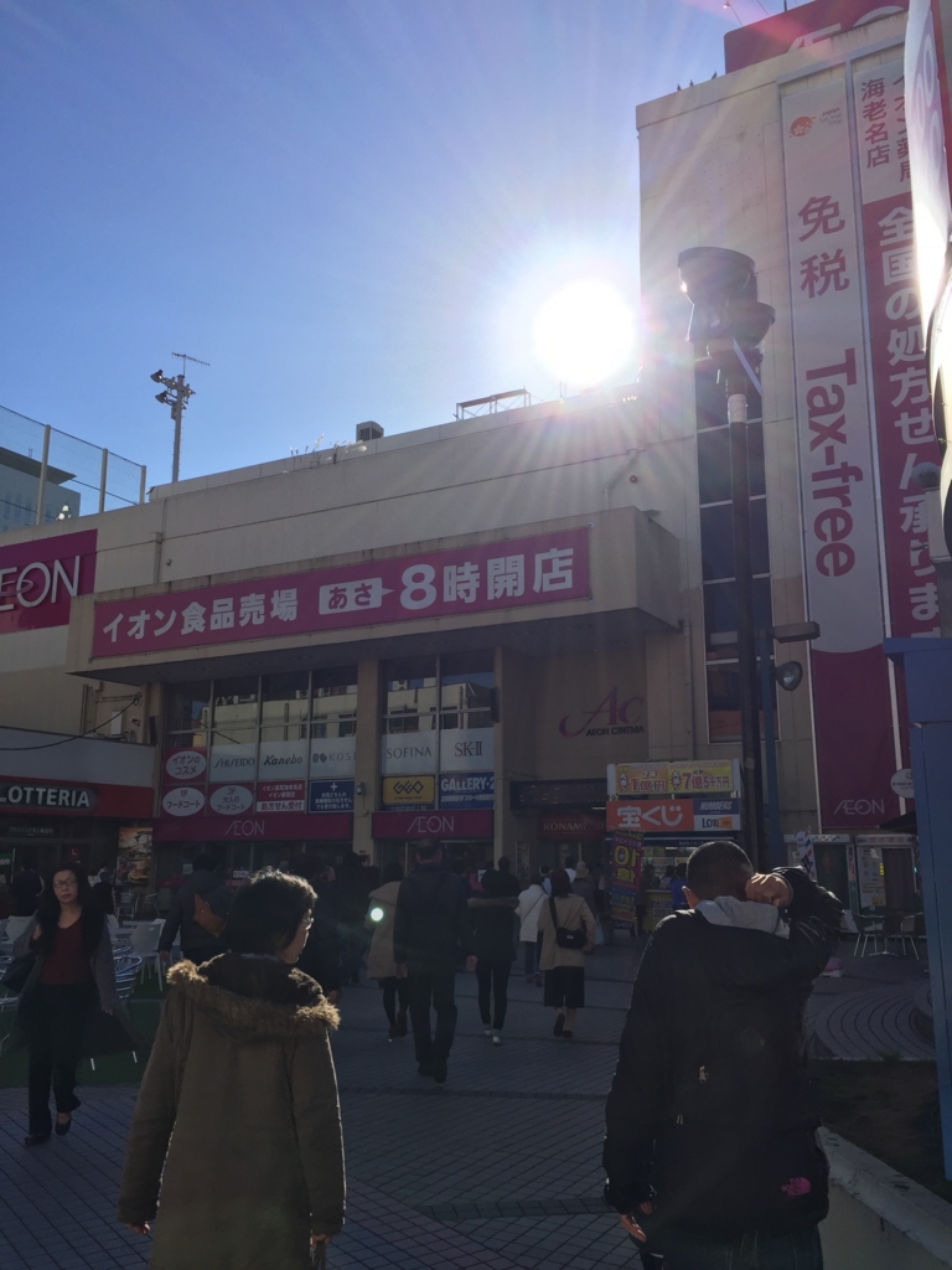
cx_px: 476
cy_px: 635
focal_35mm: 29
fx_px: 1063
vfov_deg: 61.7
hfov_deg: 48.2
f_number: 2.2
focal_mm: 4.15
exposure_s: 1/3300
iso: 32
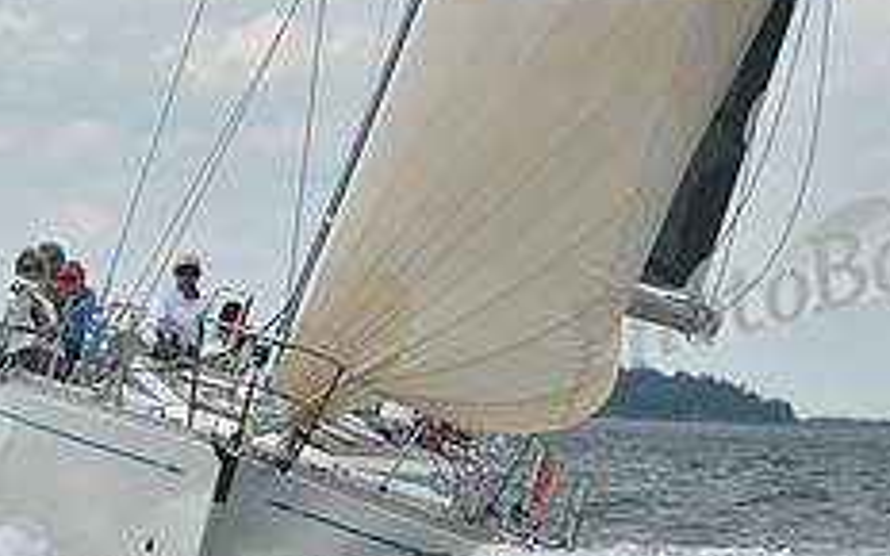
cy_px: 132
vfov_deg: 2.9
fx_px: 11133
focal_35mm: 459
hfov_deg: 4.6
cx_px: 372
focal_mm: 180
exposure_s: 1/1000
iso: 250
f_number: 8
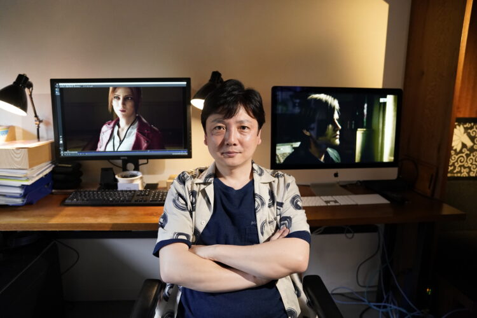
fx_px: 318
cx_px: 238
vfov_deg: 53.1
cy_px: 159
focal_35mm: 24
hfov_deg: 73.7
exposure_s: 1/400
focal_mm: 24
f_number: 2.8
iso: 4000
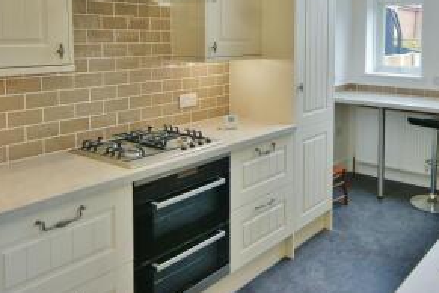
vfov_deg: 35.2
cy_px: 70
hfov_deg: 50.2
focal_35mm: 37
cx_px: 324
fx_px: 449
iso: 160
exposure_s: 1/30
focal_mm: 15
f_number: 5
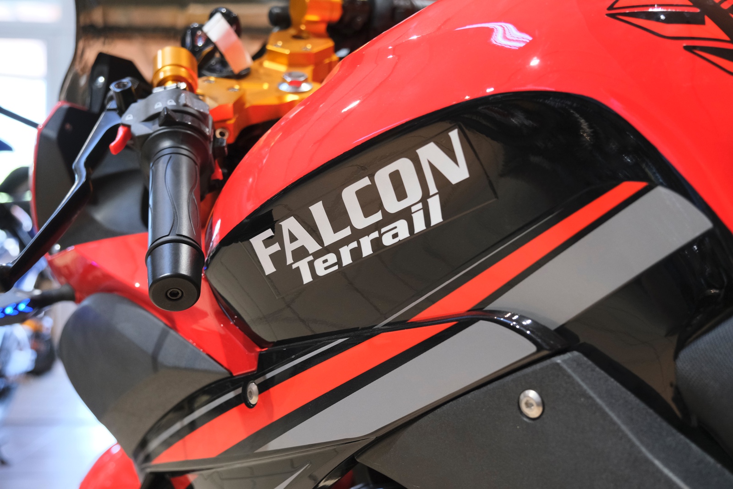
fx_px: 896
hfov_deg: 44.5
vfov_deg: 30.5
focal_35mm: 44
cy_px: 244
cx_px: 366
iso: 2000
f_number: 4
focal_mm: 29.2
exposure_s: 1/100
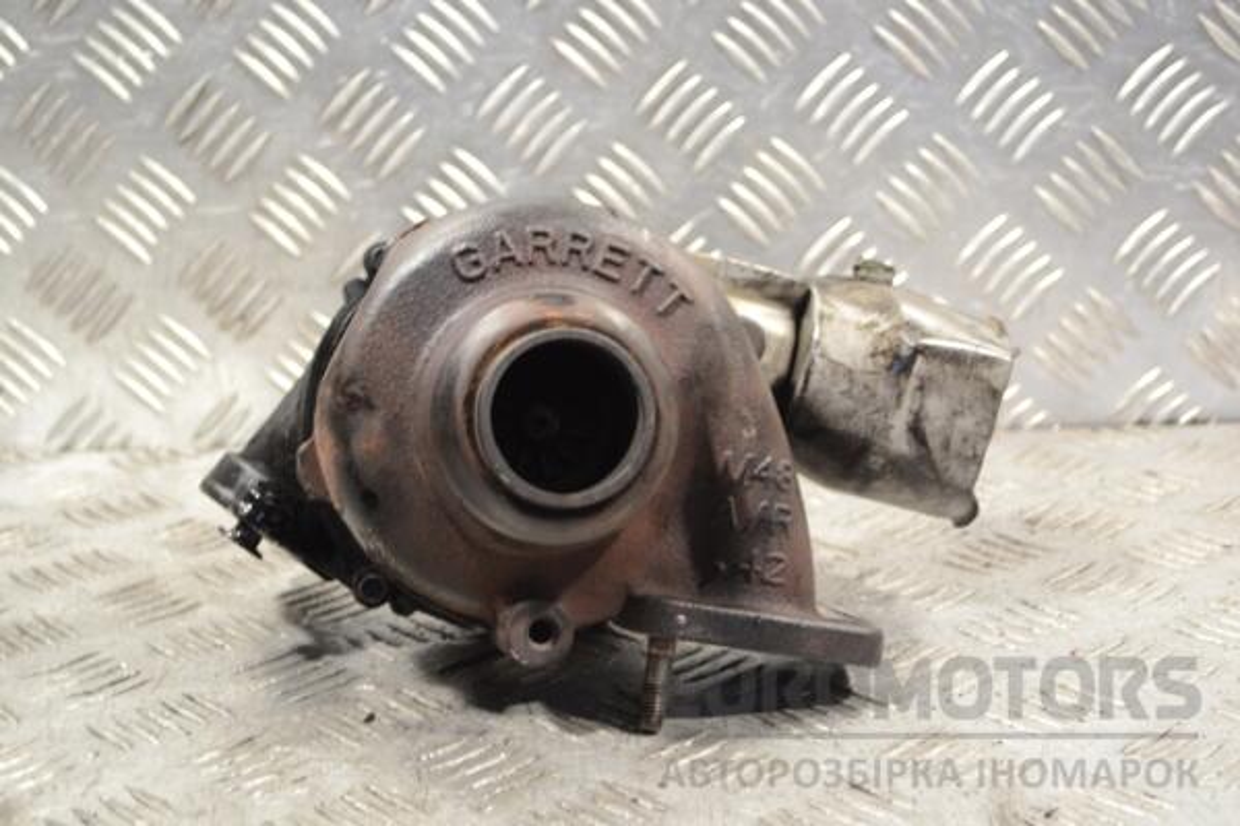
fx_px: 1963
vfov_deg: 23.8
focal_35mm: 57
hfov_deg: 35.1
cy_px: 413
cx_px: 620
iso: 400
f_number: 5
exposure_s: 1/30
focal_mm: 38
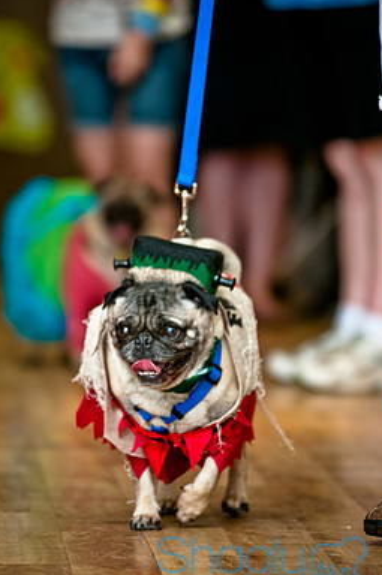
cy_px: 293
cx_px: 170
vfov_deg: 5.9
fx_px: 5617
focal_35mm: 352
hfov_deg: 3.9
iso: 200
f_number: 2.8
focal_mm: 200
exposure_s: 1/200
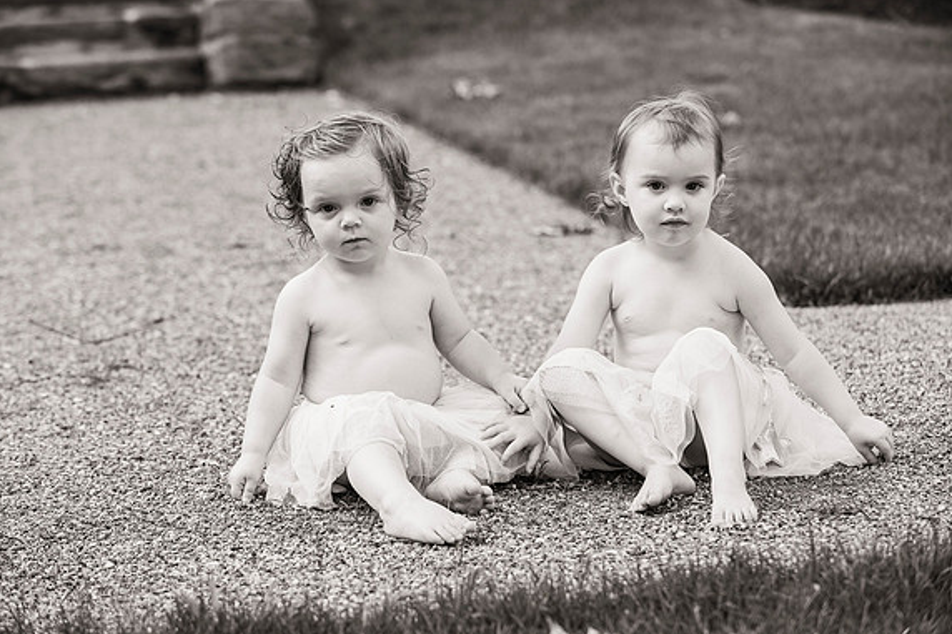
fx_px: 2273
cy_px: 304
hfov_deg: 23.6
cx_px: 460
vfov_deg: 15.9
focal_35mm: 86
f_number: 4
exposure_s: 1/1000
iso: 640
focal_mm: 82
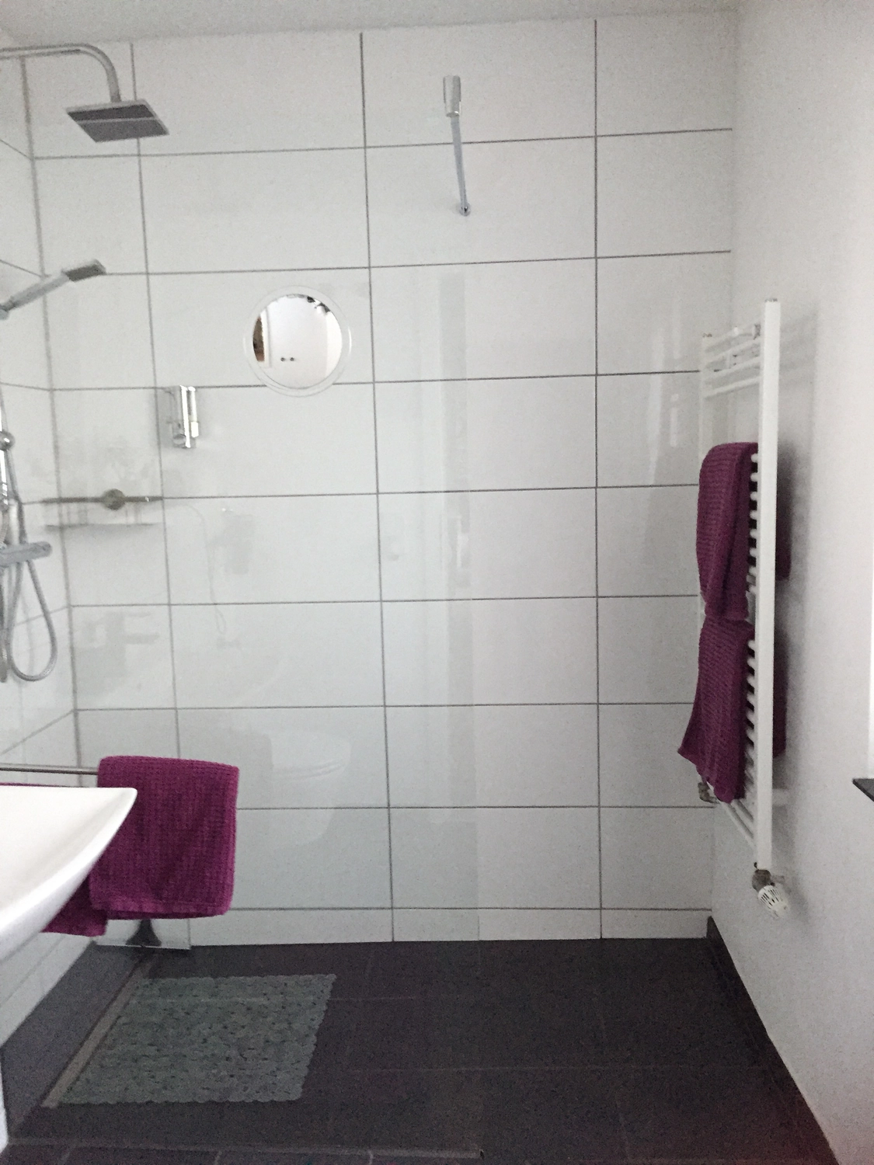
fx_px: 976
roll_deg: +2.1
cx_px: 437
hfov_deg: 48.2
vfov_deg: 61.7
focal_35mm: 29
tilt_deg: -7.4
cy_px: 582
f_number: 2.2
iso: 250
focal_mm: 4.15
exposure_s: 1/17
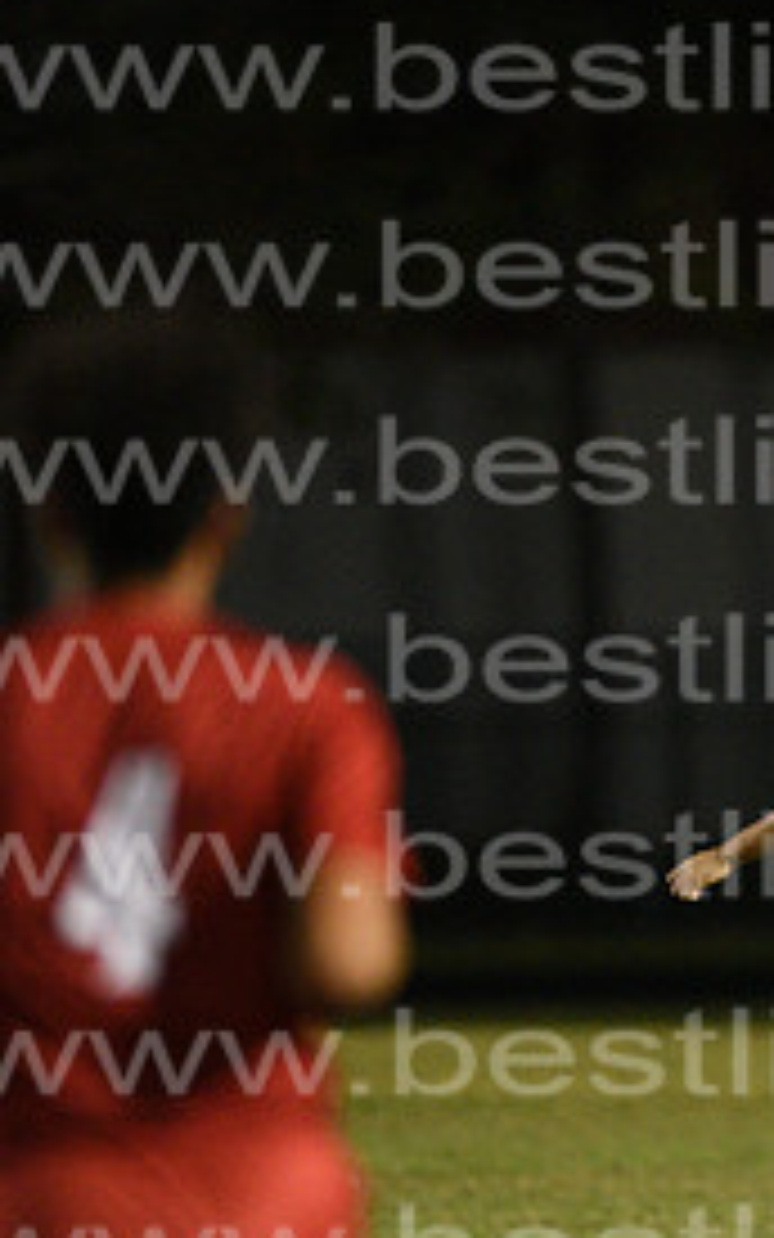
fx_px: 21758
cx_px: 981
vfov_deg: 3.3
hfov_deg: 2.0
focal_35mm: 645
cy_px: 768
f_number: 3.2
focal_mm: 300
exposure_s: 1/640
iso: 8000
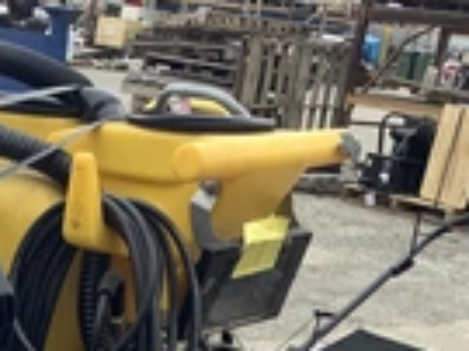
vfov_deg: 15.1
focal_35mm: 92
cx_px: -38
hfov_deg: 20.4
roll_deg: -6.6
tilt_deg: -22.3
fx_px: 1245
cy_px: 497
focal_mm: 3.3
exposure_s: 1/316
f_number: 2.4
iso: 25
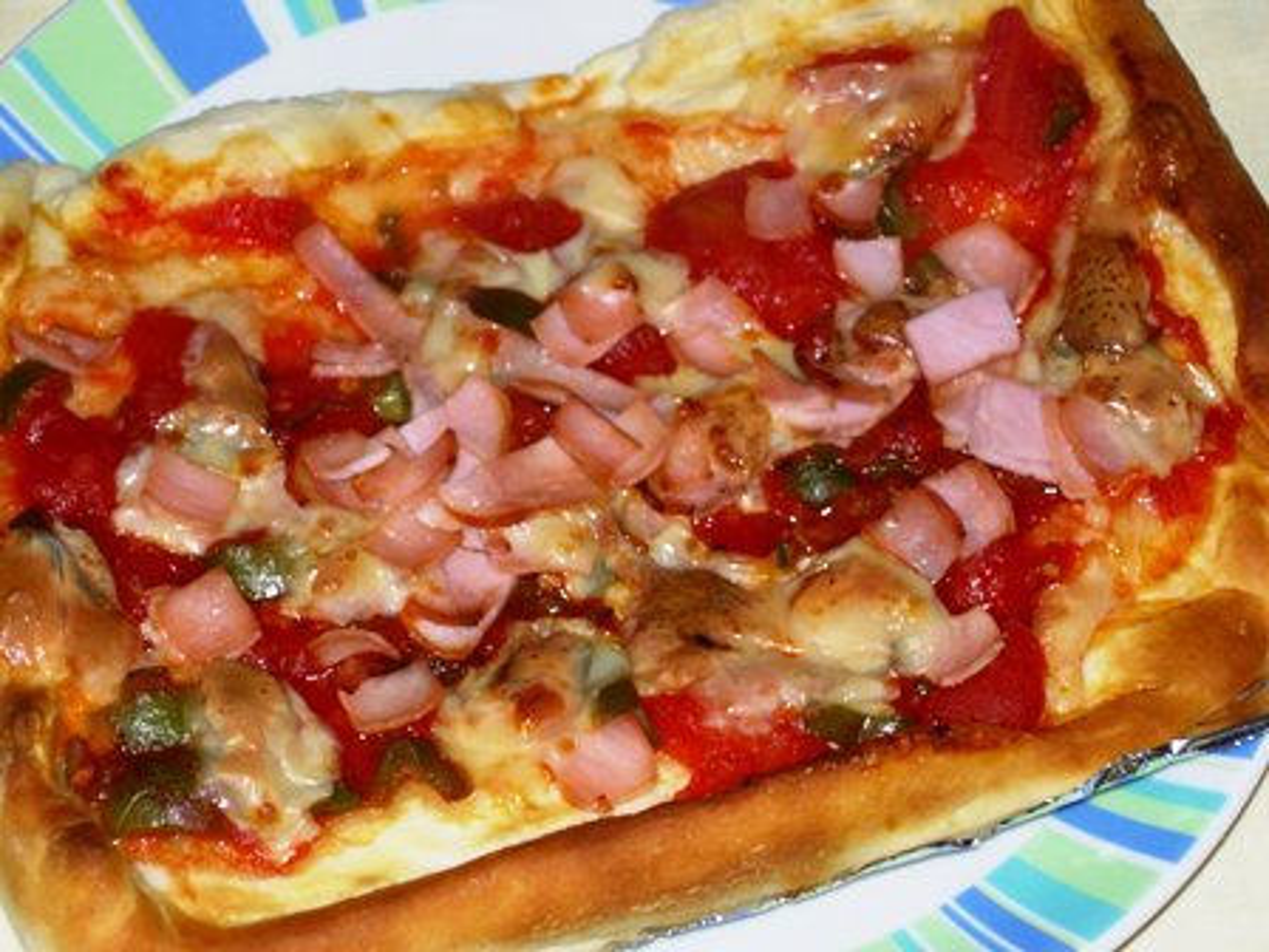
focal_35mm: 113
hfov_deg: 17.4
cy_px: 476
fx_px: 4143
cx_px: 634
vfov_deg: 13.1
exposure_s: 1/64
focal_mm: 23.4
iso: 79
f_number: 4.9
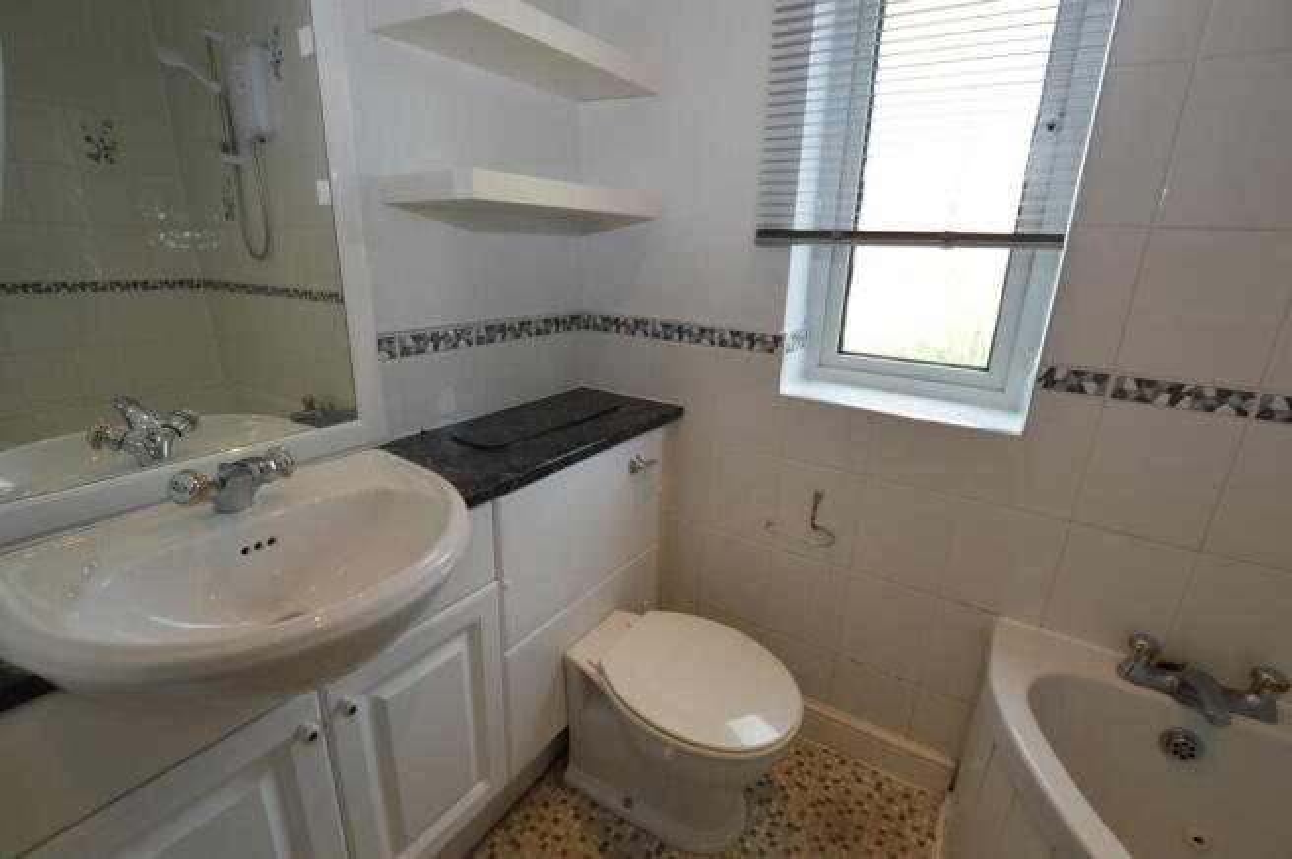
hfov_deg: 100.4
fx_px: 538
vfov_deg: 77.2
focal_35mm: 15
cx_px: 646
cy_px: 430
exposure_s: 1/60
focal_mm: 10
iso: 160
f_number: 5.6
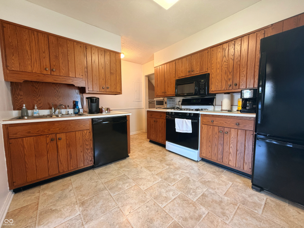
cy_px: 114
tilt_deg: -5.7
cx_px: 152
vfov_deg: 85.7
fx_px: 123
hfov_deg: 102.1
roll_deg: +0.5
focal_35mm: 14
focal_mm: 2.22
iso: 200
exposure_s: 1/60
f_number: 2.2
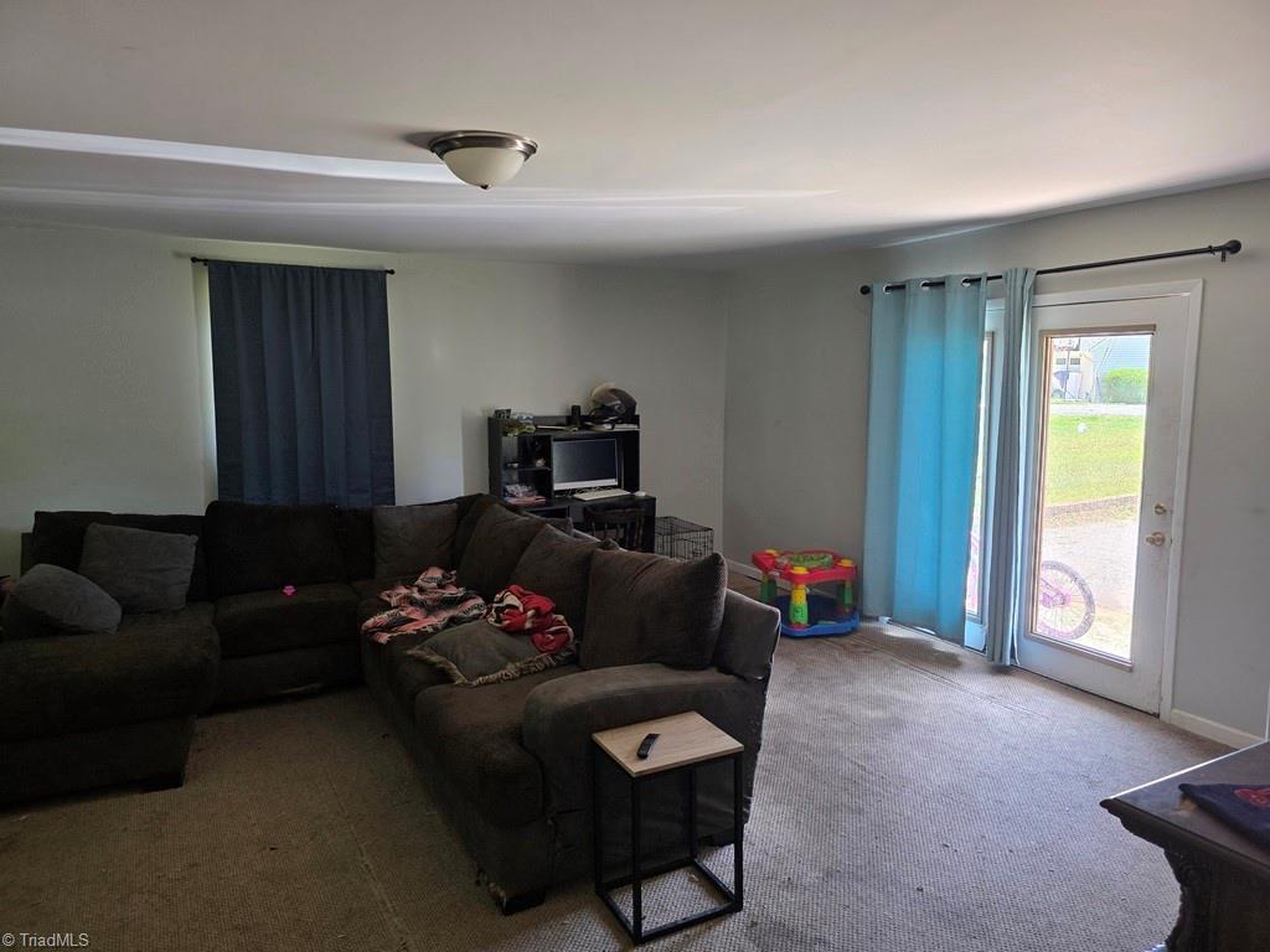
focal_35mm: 23
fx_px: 844
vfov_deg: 58.9
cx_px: 635
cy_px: 476
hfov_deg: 73.9
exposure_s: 1/120
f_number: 1.7
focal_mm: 6.3
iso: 250
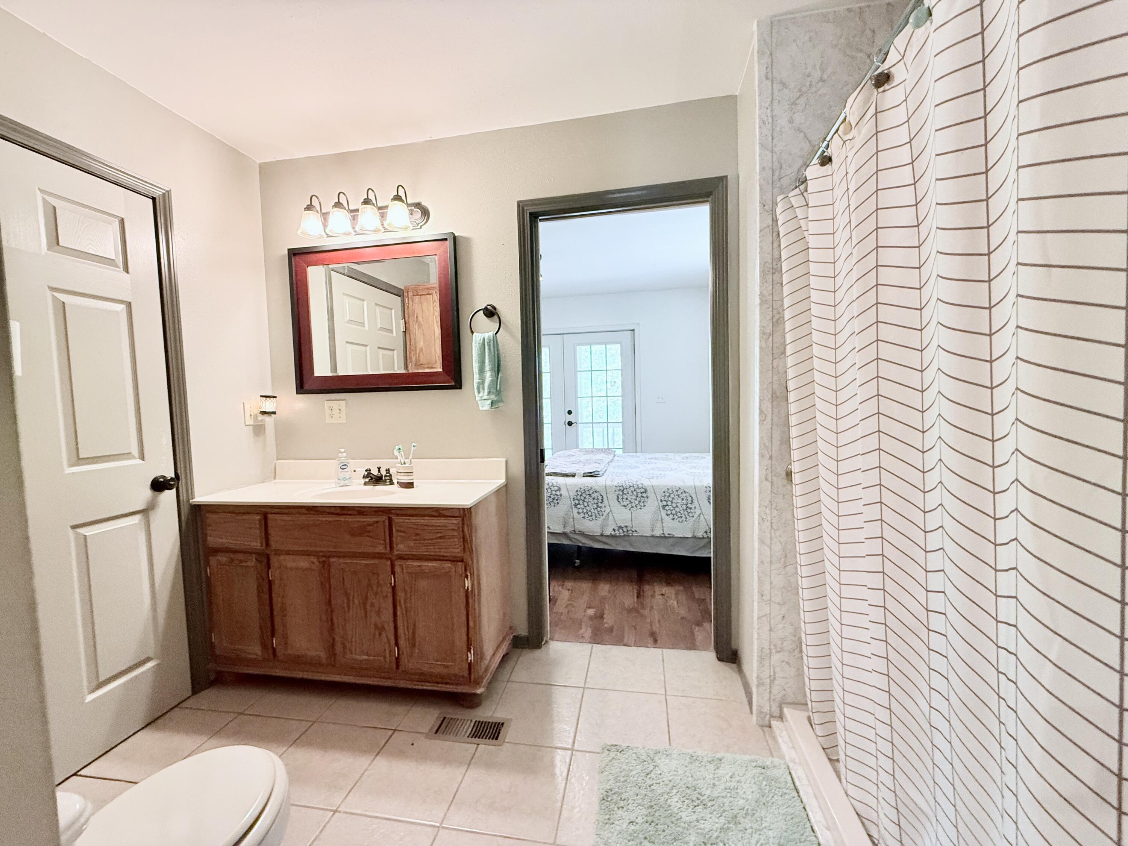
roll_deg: +1.0
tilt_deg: -2.4
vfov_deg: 85.7
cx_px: 564
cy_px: 423
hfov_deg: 102.1
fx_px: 456
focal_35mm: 14
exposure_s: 1/60
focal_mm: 2.22
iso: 400
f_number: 2.2
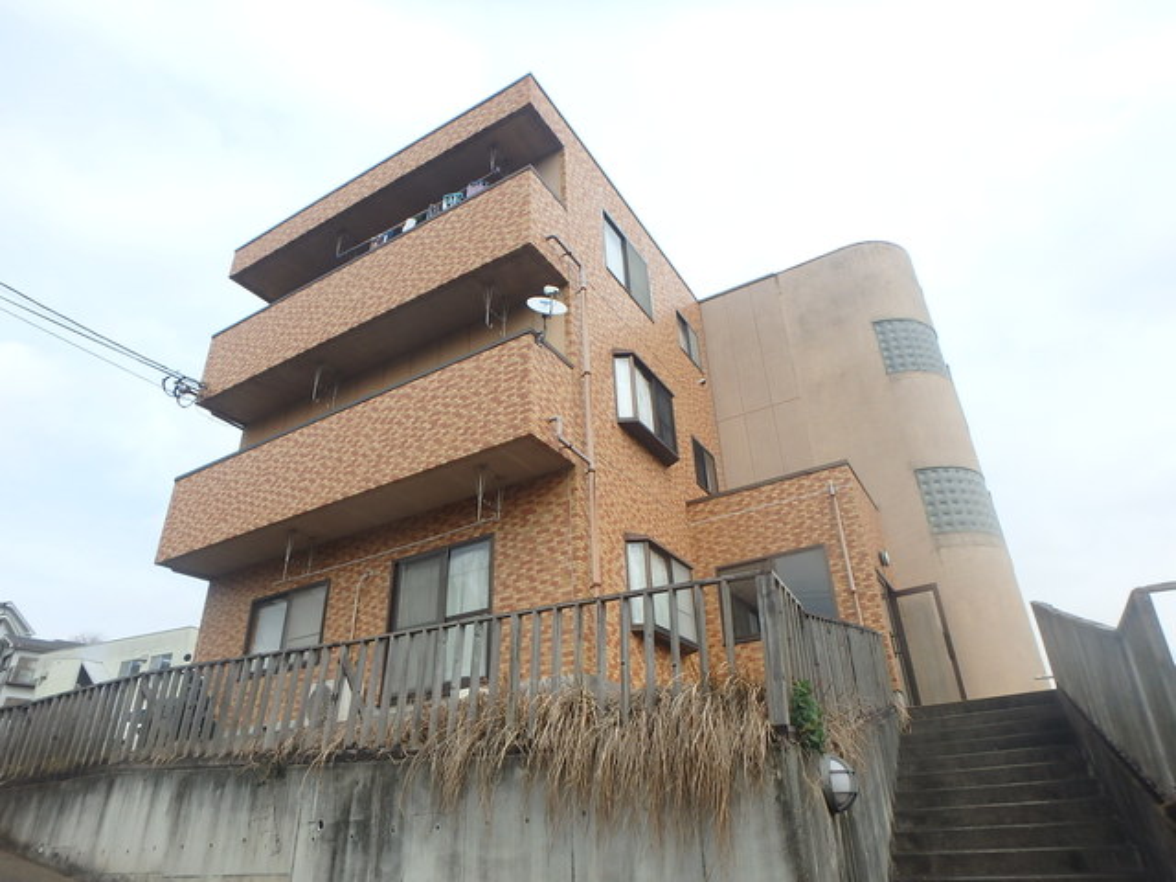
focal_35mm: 21
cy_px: 441
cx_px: 588
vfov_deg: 63.4
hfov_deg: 79.0
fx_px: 713
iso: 125
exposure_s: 1/640
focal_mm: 3.7
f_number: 3.5
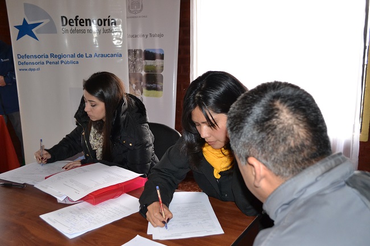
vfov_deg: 39.9
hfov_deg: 57.2
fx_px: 339
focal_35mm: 33
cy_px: 123
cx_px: 185
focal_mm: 22
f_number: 4
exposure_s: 1/60
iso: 1600
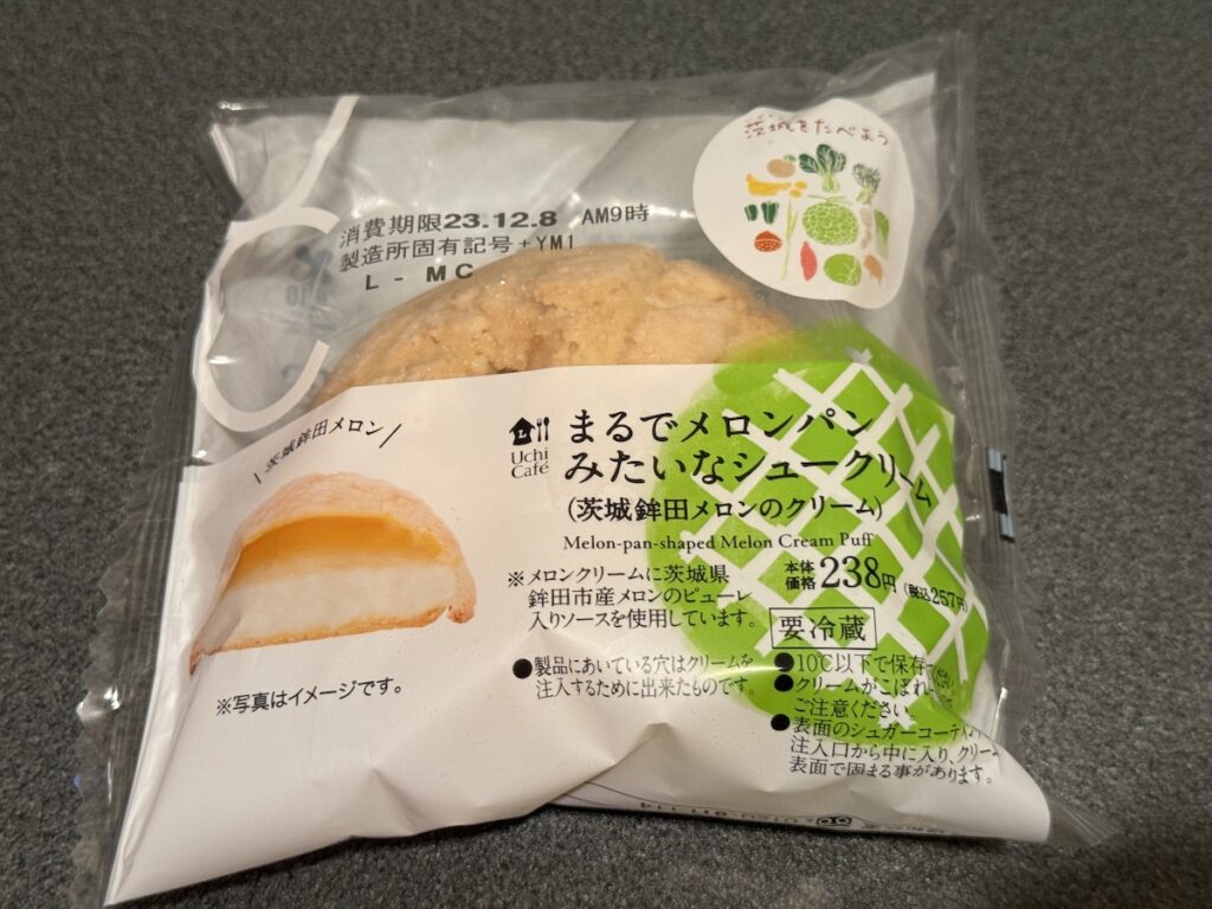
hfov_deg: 39.7
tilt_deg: -62.6
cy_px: 454
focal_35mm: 48
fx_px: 1681
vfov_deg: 30.3
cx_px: 606
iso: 200
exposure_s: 1/33
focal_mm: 6.86
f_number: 1.78
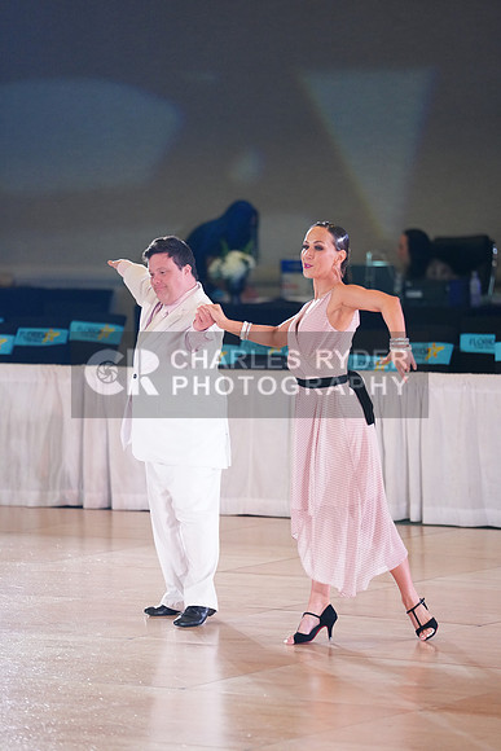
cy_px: 376
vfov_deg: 10.3
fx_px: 4172
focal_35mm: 200
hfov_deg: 6.9
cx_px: 250
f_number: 2.8
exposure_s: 1/500
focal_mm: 200
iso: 2500
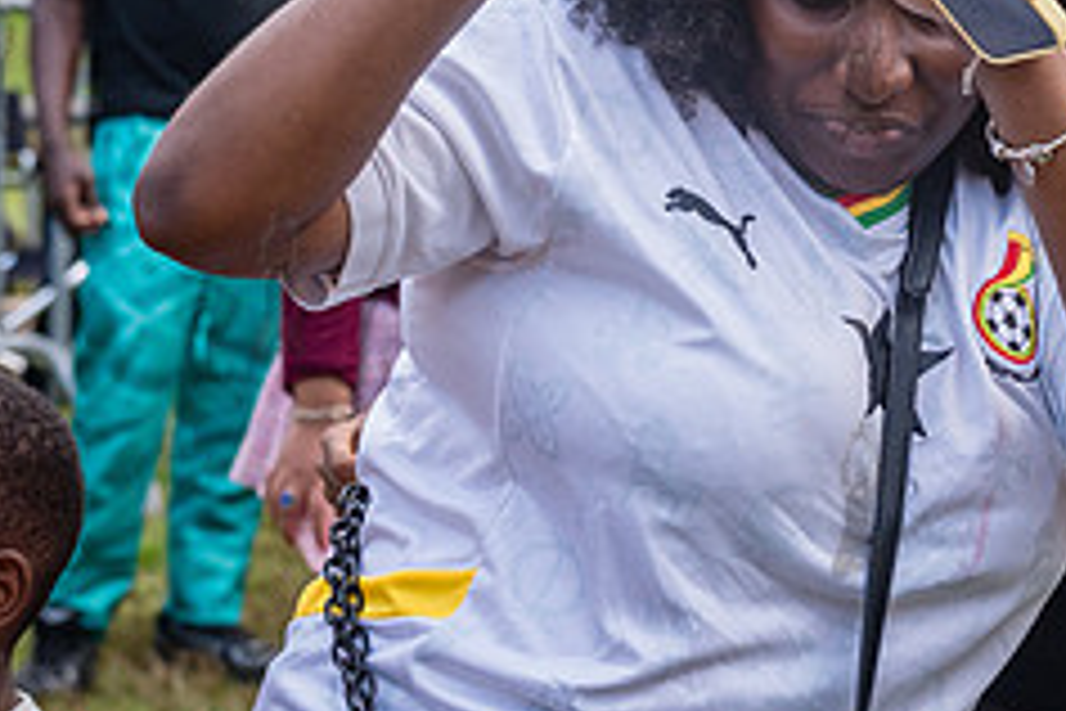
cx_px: 776
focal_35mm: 138
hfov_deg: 14.8
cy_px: 57
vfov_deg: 9.9
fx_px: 4086
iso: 1000
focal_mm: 51
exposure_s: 1/640
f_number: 4
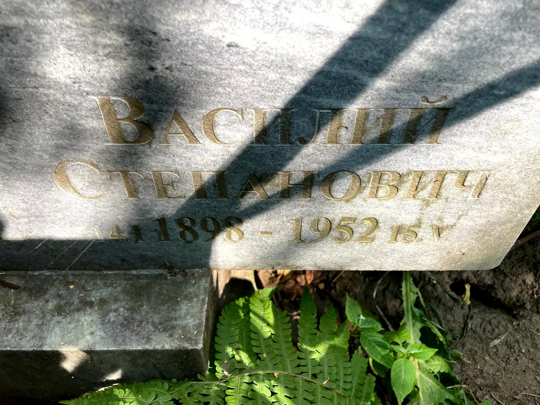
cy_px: 202
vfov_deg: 53.1
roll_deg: +6.8
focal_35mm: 26
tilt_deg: -42.8
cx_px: 270
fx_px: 406
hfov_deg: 67.3
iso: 32
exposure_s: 1/121
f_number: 1.6
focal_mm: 4.2
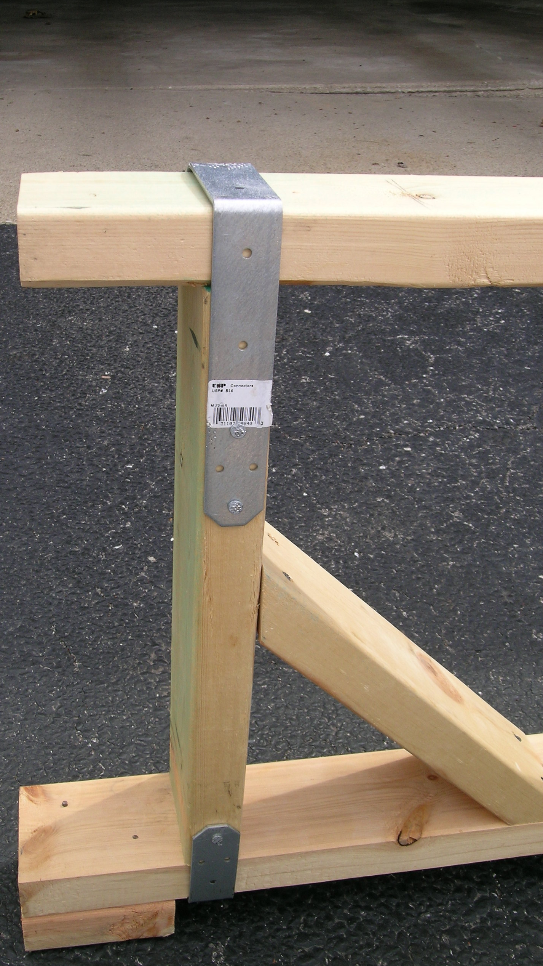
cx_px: 214
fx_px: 998
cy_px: 493
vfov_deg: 51.6
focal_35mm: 39
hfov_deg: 30.4
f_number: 5.3
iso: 50
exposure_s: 1/137
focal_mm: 7.2
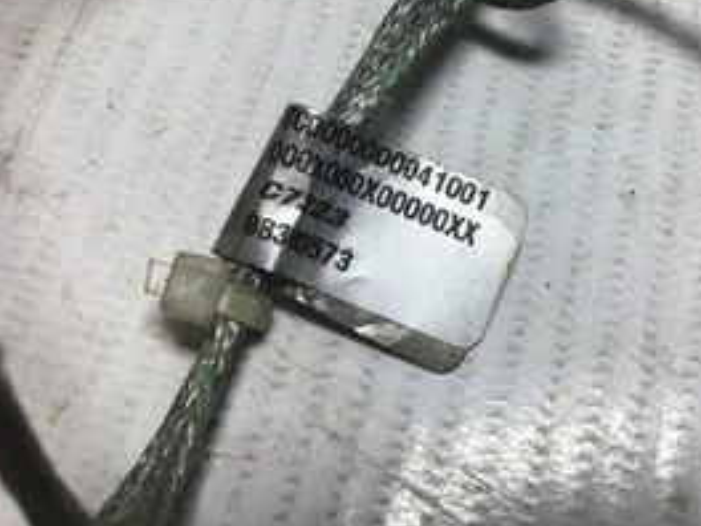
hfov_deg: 40.0
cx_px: 465
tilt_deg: -62.6
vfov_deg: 30.7
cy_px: 189
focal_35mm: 47
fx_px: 952
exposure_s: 1/146
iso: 25
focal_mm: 3.3
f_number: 2.4
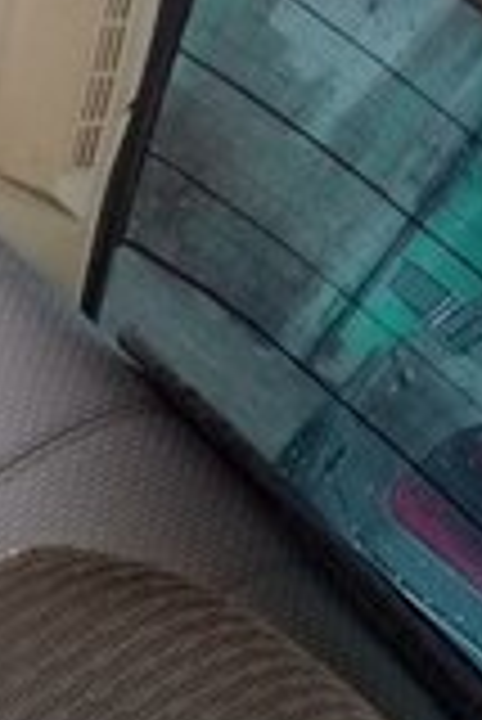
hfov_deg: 13.7
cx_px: 225
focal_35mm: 100
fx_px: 2004
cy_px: 1040
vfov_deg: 18.4
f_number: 2.2
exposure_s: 1/33
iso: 100
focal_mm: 3.3
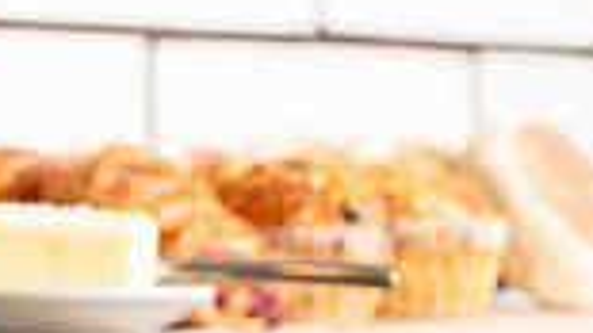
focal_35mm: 215
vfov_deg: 5.6
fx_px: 3379
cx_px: -385
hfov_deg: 9.6
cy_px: 582
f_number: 5.6
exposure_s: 1/100
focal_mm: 50
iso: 250
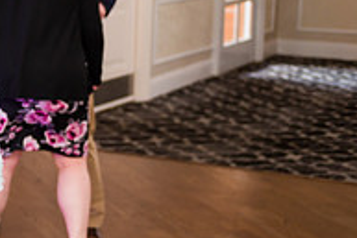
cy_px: 81
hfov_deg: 18.2
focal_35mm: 102
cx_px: -152
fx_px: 1012
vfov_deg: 13.4
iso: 1250
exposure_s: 1/200
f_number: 3.2
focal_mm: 34
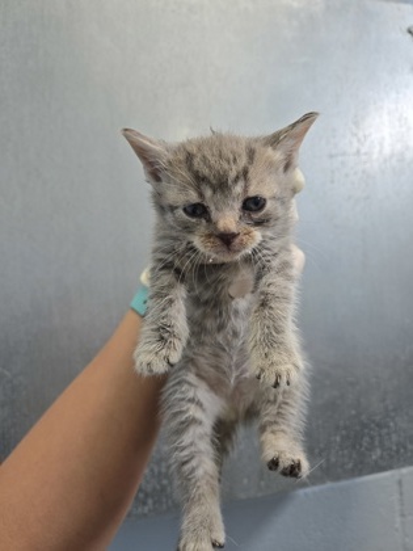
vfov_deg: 73.9
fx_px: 366
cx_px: 206
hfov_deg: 58.9
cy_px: 276
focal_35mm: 23
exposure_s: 1/120
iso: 64
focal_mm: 5.4
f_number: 1.8
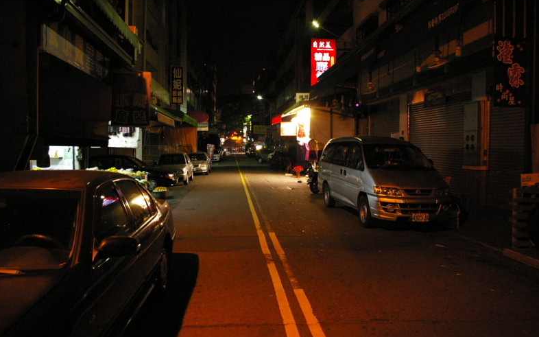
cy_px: 162
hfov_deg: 66.5
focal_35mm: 28
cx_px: 267
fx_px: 411
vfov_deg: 44.5
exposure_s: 1/15
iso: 1600
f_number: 4.5
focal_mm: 18
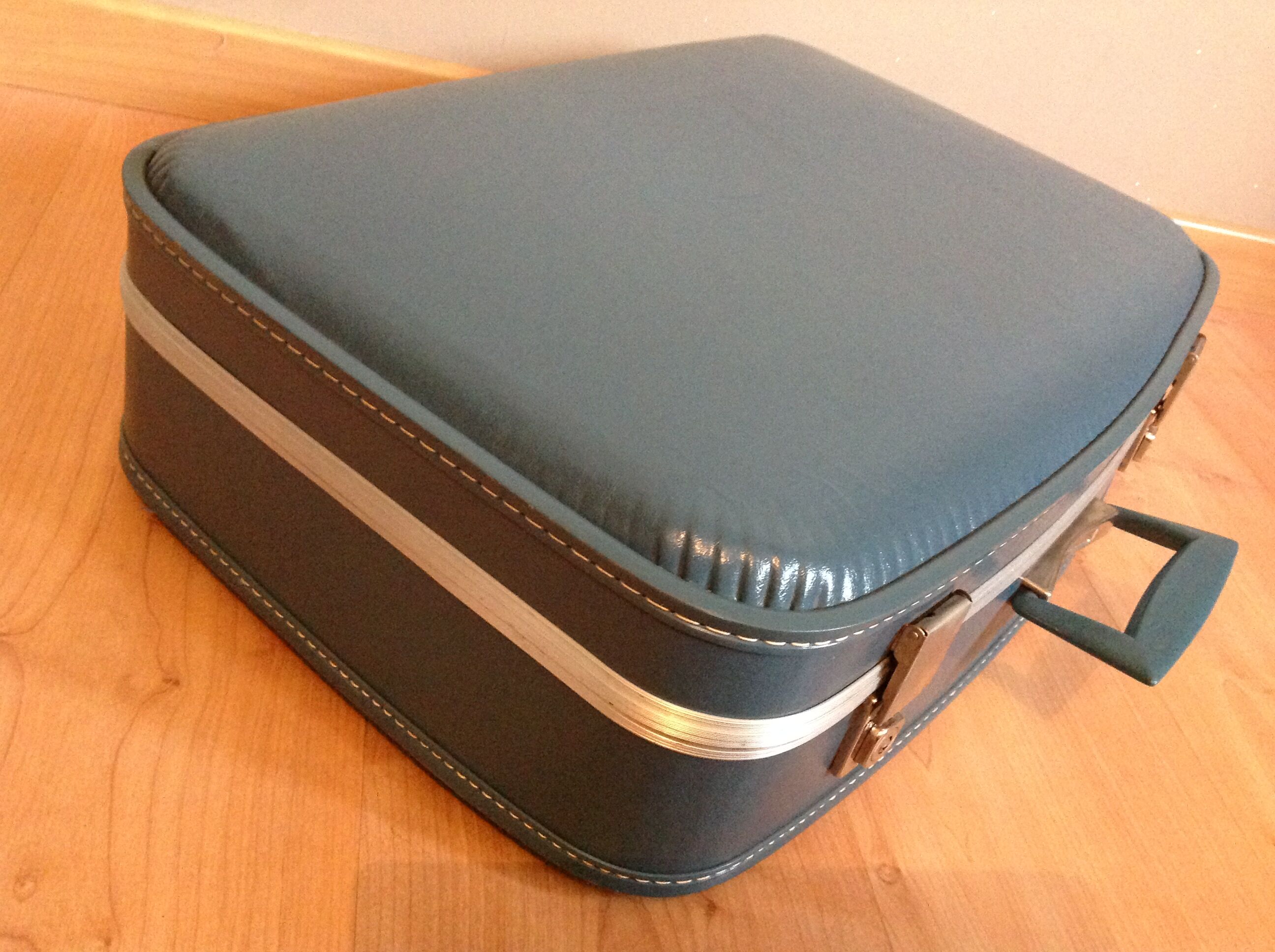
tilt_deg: -35.2
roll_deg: -18.1
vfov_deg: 40.6
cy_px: 476
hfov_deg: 52.7
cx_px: 638
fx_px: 1287
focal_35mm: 35
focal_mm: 4.28
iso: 640
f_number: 2.4
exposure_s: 1/15
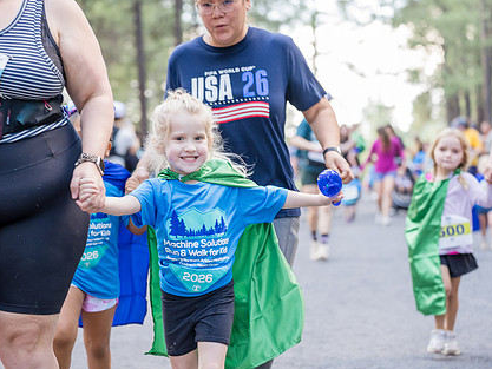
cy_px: 189
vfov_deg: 14.1
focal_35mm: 105
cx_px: 192
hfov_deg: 18.7
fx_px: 1493
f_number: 2.8
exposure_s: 1/400
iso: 1250
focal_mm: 70
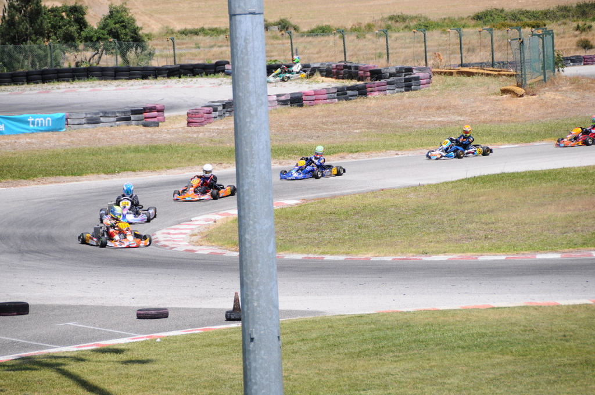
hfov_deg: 9.2
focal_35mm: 225
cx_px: 298
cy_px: 198
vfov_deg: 6.1
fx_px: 3714
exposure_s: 1/2000
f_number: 5.6
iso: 400
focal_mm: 150
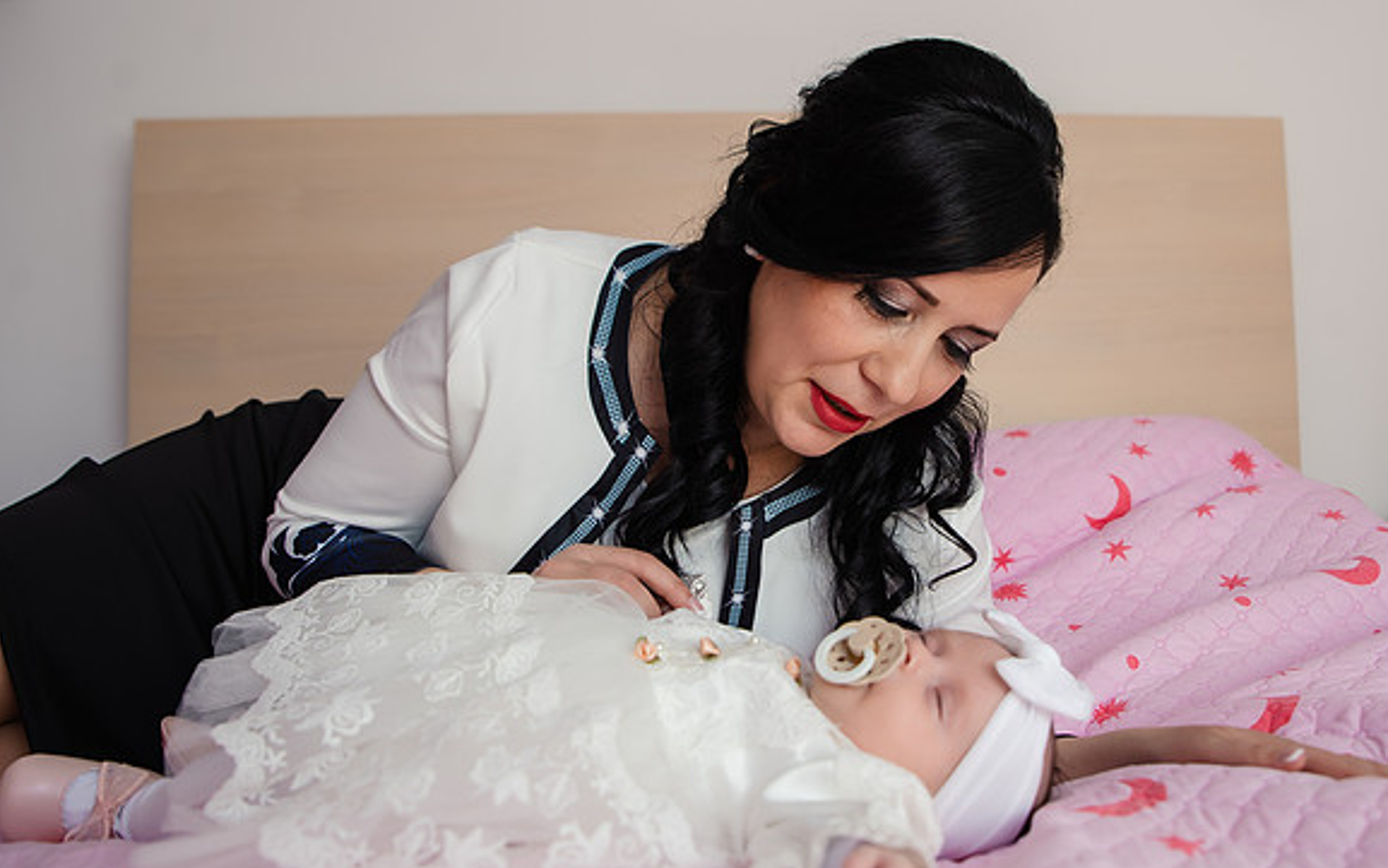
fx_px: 1249
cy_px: 327
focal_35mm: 33
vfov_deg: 38.1
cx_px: 796
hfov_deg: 57.9
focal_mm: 24
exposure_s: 1/250
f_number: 3.5
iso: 400
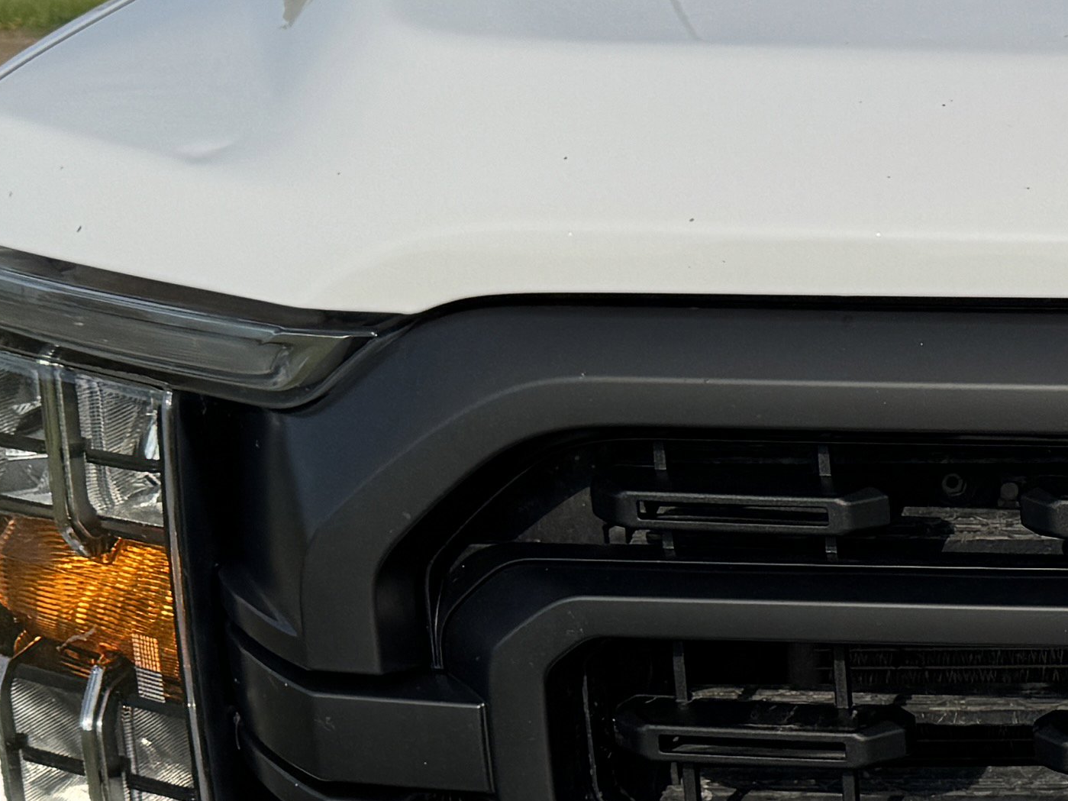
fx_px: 3023
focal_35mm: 98
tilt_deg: -16.1
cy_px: 621
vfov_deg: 15.0
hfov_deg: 17.8
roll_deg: -0.6
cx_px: 1619
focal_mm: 6.76
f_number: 1.78
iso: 80
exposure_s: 1/7937
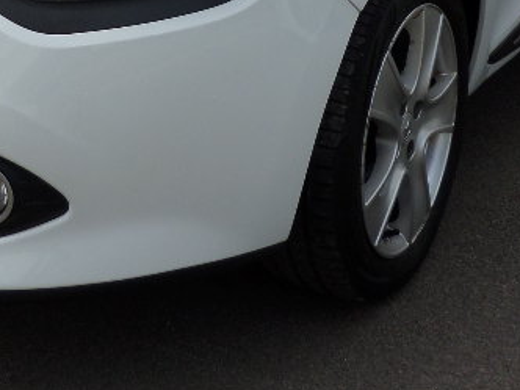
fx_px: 1112
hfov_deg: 25.8
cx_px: 88
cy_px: -67
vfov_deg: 18.9
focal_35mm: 74
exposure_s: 1/1000
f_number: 3.1
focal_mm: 4.3
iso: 80
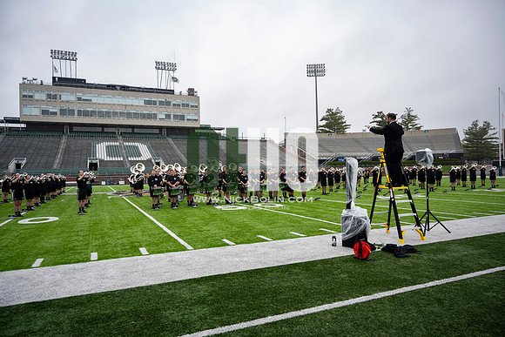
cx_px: 252
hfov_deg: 72.6
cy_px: 168
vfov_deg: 52.2
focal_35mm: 24
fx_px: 344
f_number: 4
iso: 320
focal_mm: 24.5
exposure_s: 1/200
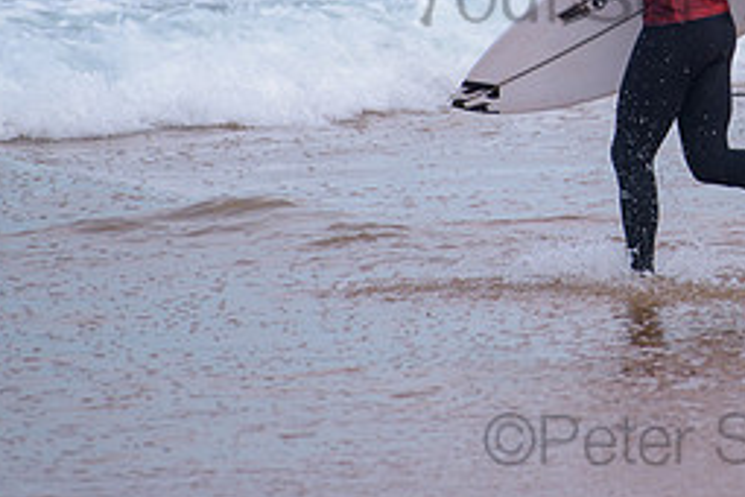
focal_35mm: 1138
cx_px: 710
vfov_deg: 1.2
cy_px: -45
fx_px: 23548
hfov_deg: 1.8
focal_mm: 500
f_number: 6.3
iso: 250
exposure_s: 1/2500
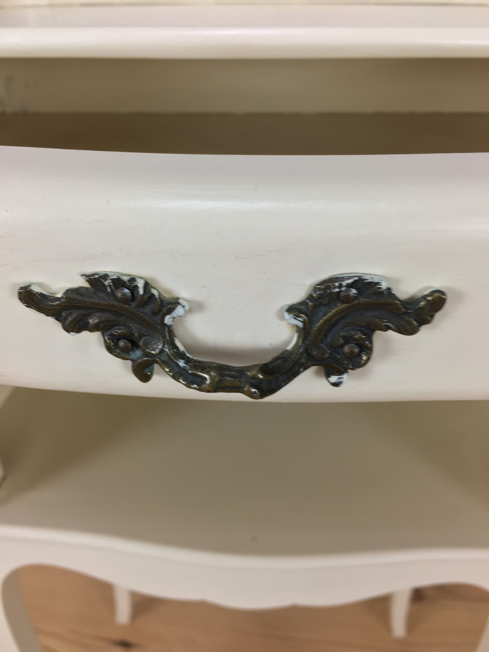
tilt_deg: -31.3
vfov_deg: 61.7
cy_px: 326
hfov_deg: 48.2
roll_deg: -0.8
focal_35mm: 29
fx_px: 546
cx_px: 244
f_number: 2.2
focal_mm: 4.15
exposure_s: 1/33
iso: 40
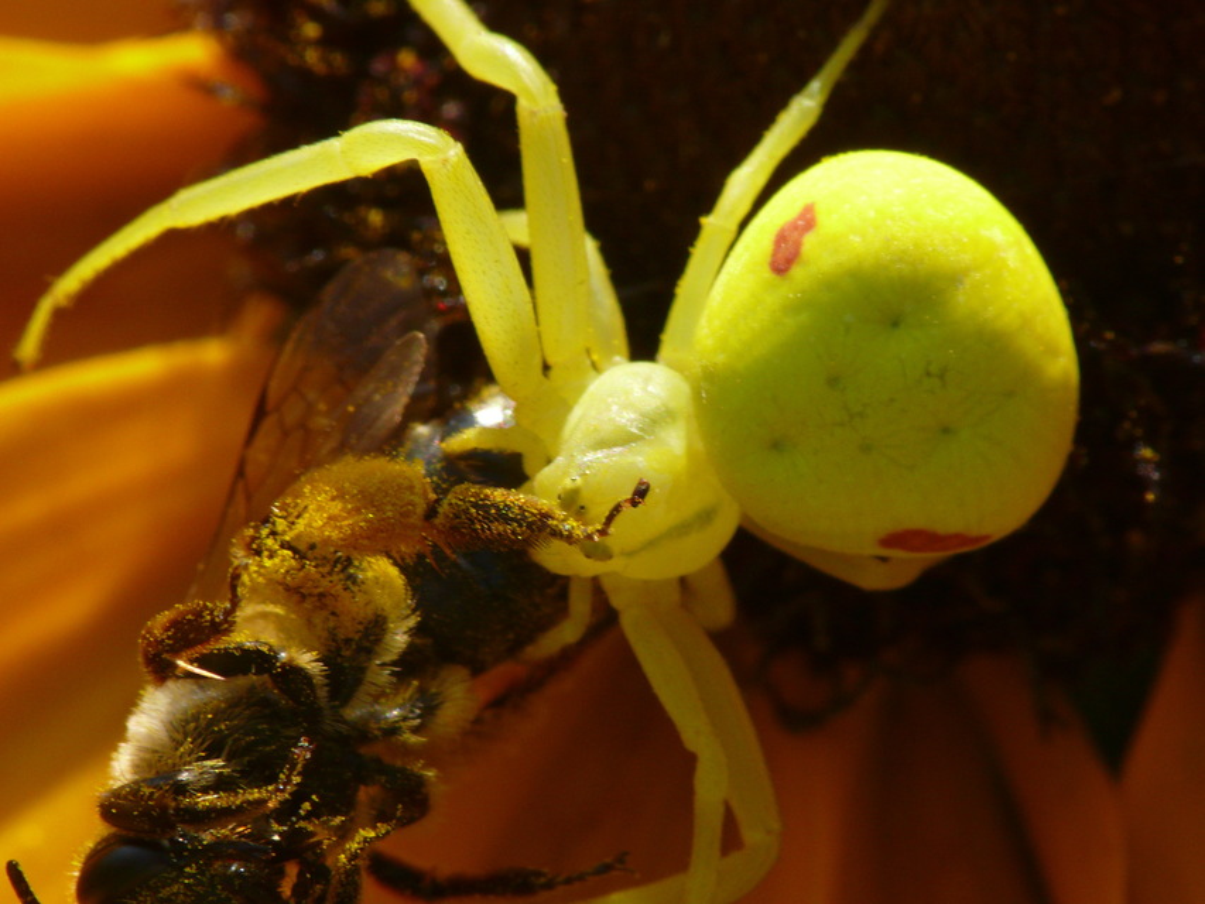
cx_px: 602
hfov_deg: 4.7
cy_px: 452
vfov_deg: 3.5
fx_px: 14622
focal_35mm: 420
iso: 200
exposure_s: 1/80
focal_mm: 88.8
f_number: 11
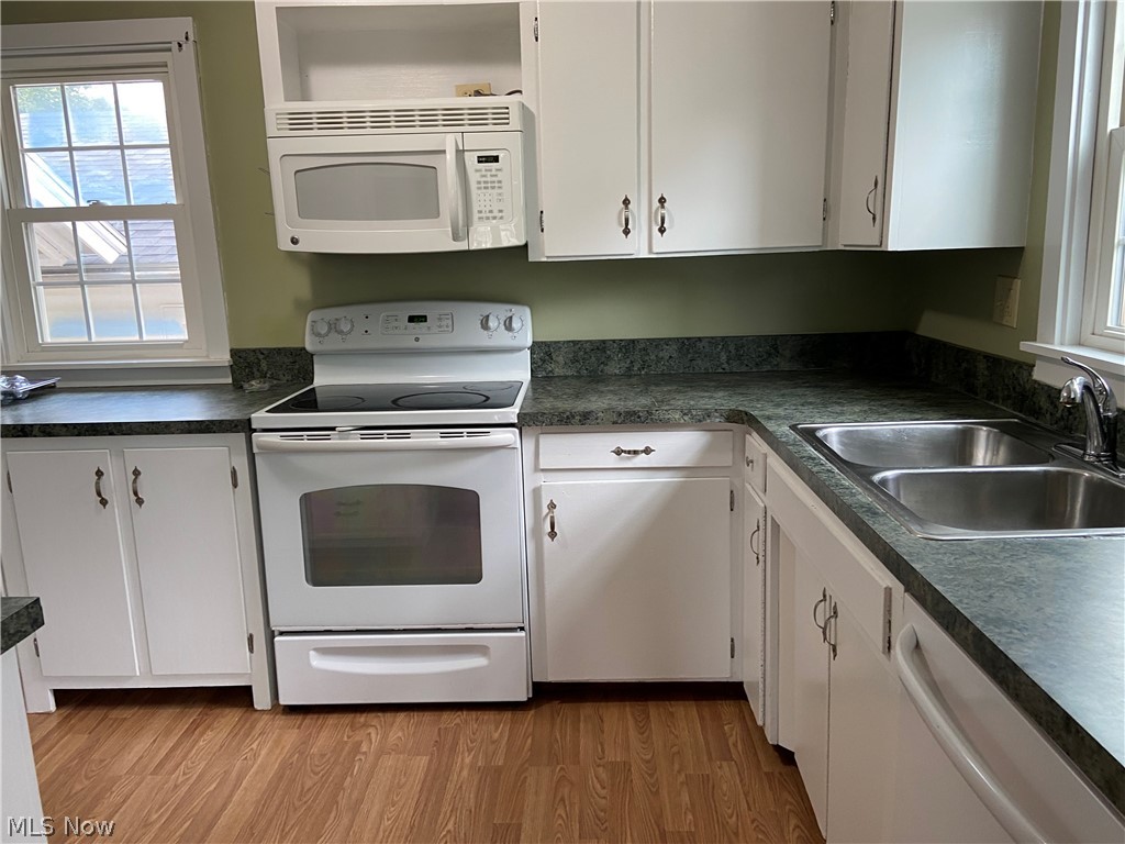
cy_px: 422
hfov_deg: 67.3
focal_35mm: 26
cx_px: 562
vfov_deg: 53.1
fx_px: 845
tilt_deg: -8.8
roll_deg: +1.4
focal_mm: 4.25
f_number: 1.8
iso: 125
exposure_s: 1/73
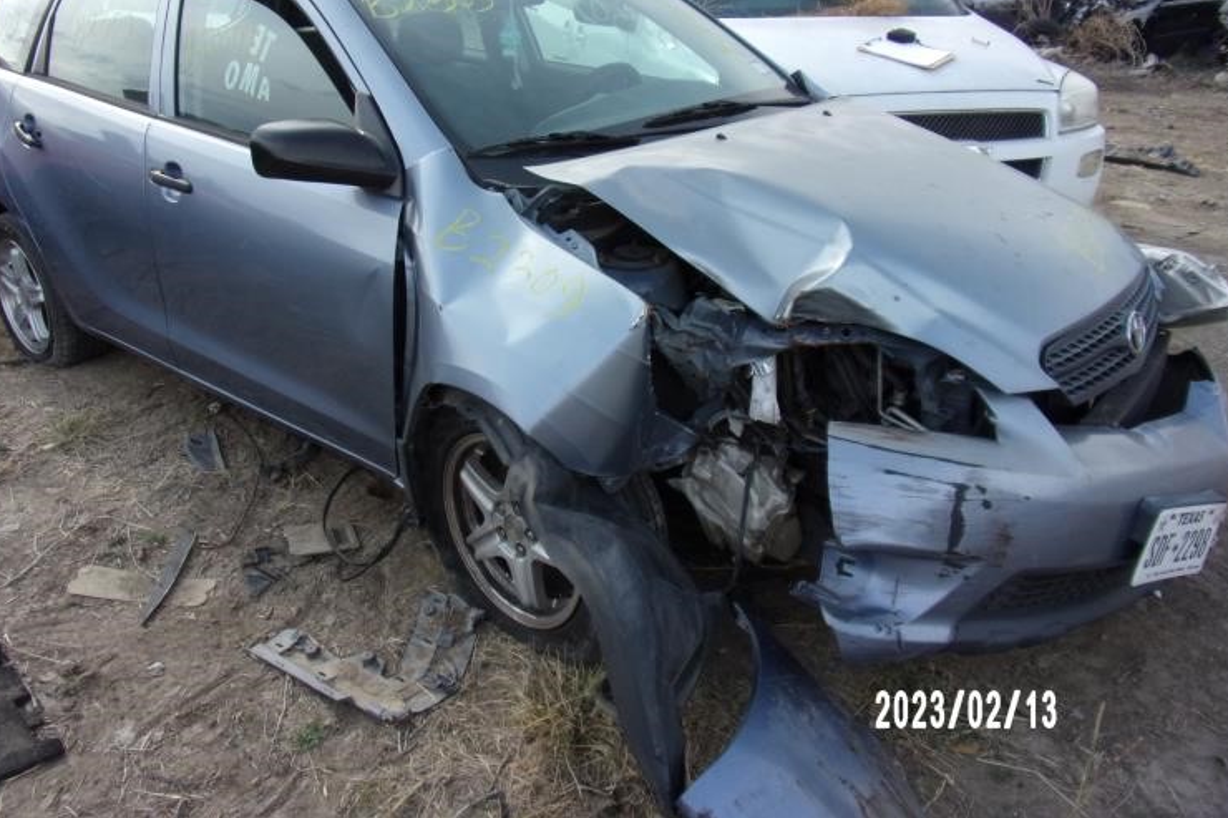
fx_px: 921
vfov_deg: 47.6
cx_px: 589
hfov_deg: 67.4
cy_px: 322
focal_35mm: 27
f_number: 3.3
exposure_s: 1/450
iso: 80
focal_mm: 4.3
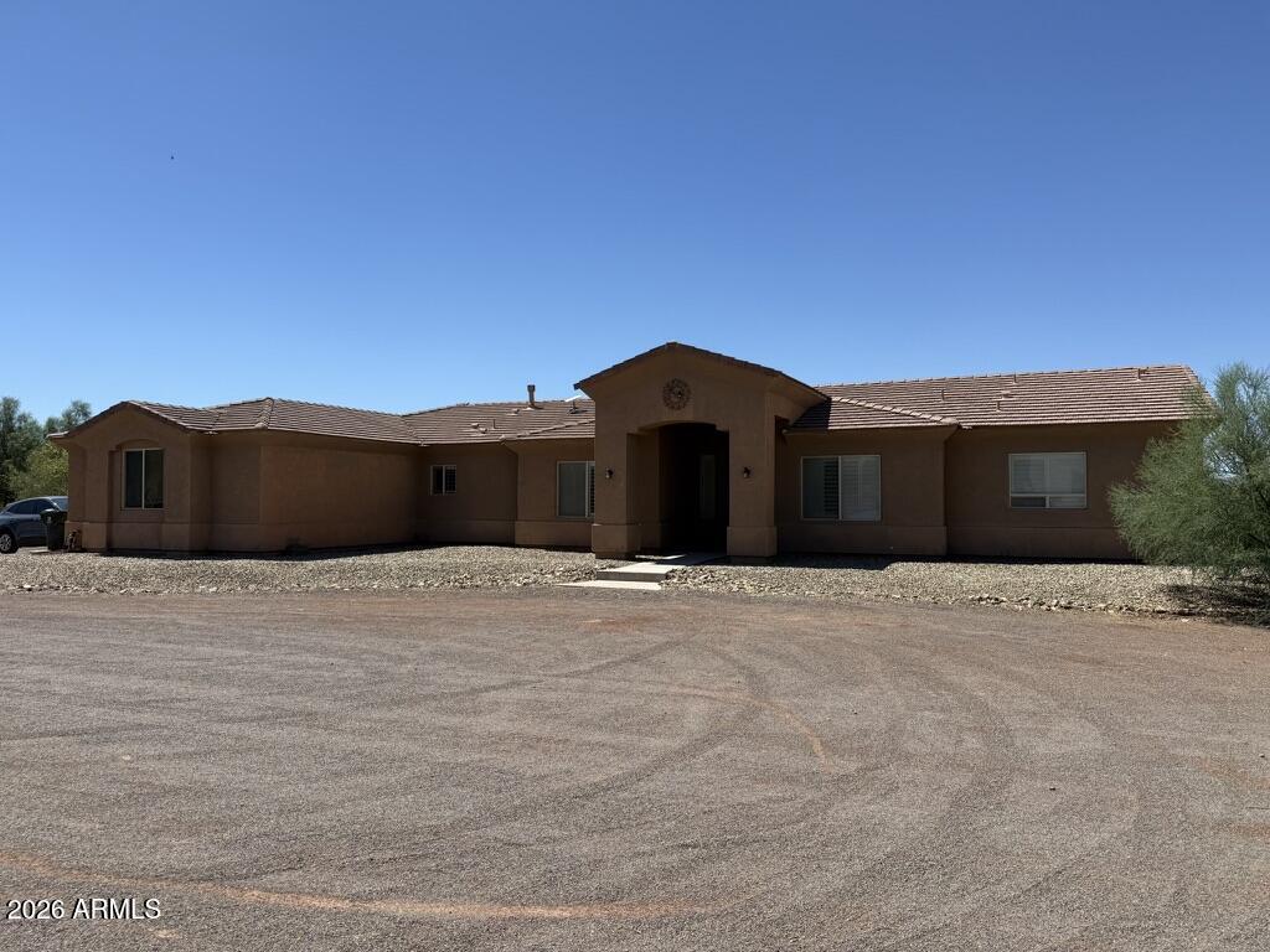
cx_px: 635
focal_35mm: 24
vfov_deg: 56.8
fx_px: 881
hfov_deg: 71.6
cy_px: 476
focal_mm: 6.76
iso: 80
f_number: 1.78
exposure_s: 1/5714
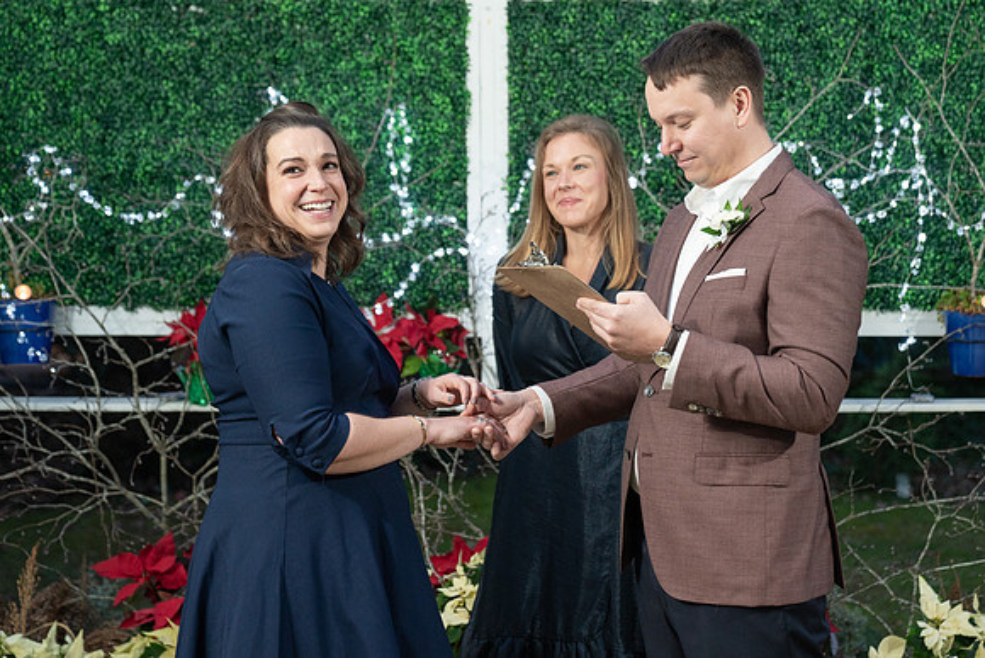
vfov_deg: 22.3
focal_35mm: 61
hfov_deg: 32.8
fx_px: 1670
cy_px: 334
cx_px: 559
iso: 2000
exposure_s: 1/100
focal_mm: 53
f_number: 2.8
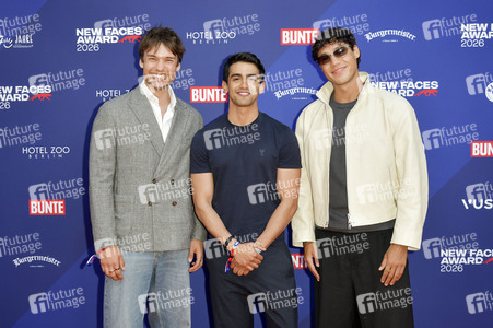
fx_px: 547
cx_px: 246
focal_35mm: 40
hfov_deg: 48.5
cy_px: 164
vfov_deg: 33.4
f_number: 6.3
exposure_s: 1/200
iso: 640
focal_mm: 40
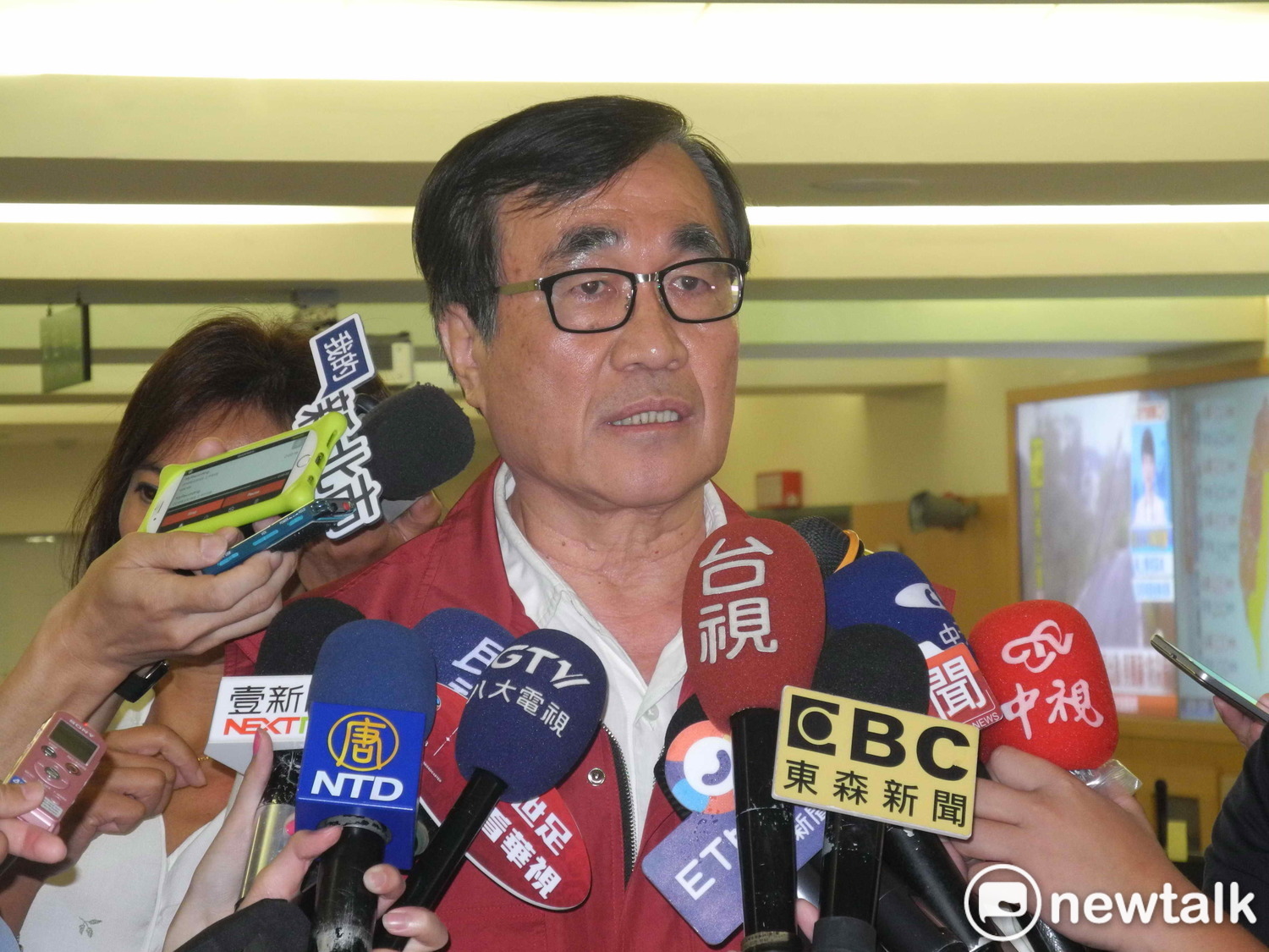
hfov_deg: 14.6
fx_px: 4949
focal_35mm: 135
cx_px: 634
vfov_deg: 11.0
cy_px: 476
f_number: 5
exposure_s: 1/30
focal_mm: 28.9
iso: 500
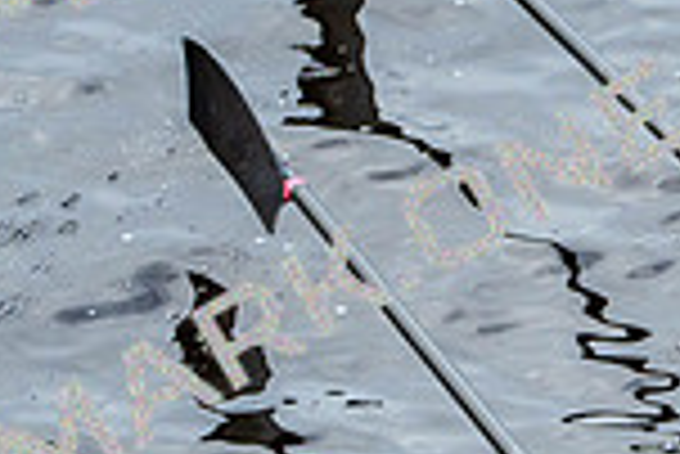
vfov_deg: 1.4
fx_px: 18188
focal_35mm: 962
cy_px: 659
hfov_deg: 2.1
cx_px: 1171
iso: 1600
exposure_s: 1/1250
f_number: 5.6
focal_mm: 250
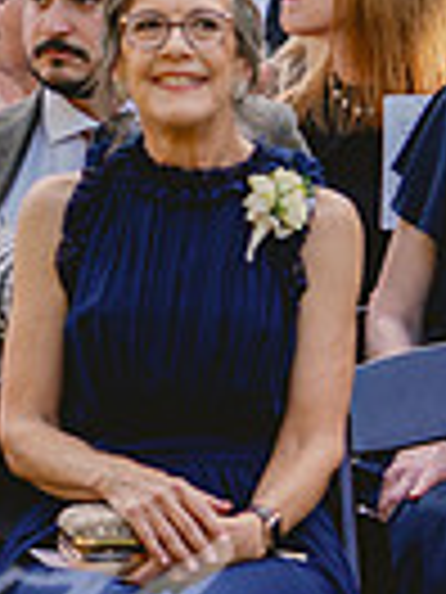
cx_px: -788
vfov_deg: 5.3
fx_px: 6408
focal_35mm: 373
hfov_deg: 3.9
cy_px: 97
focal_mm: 88
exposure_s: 1/250
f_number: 4
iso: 200
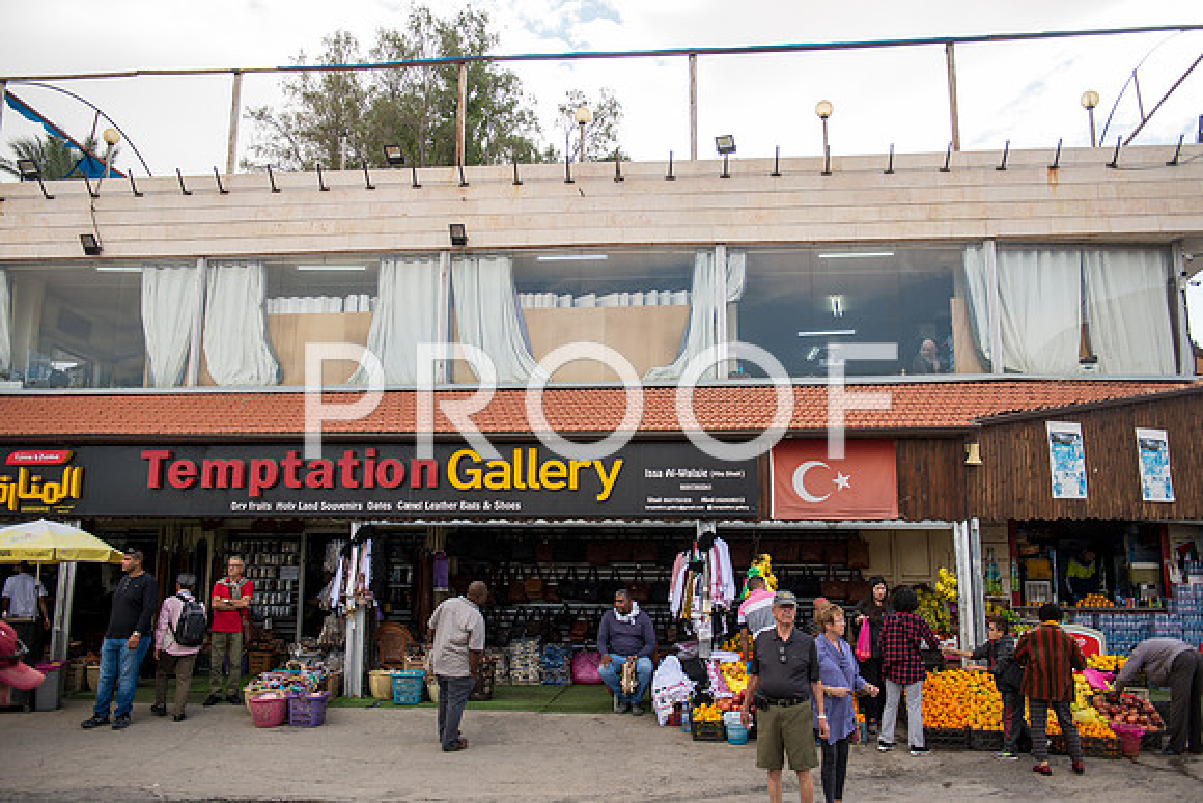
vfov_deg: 42.3
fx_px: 1036
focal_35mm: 31
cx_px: 602
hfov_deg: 60.3
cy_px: 402
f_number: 2.8
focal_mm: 31
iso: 200
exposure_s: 1/1000
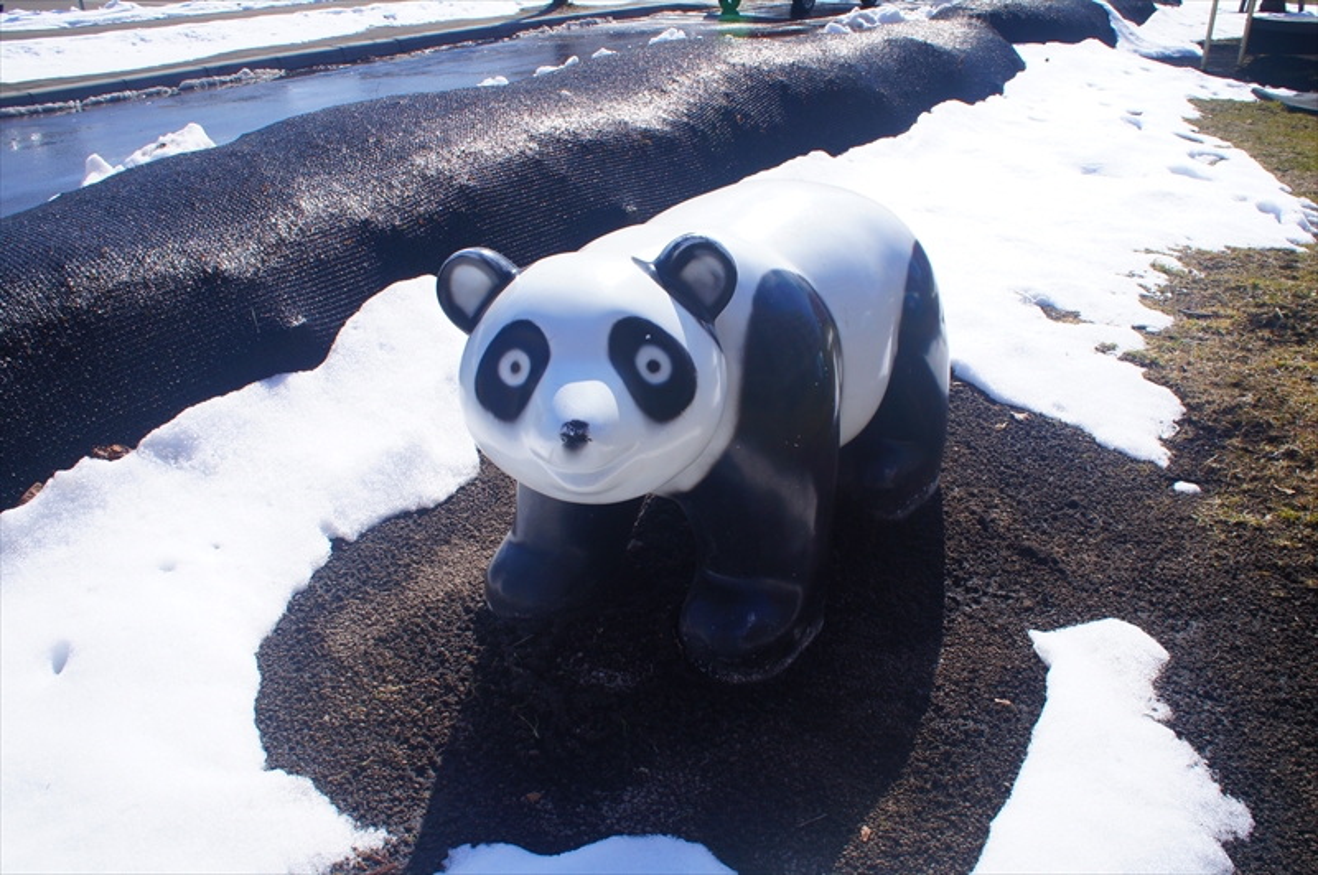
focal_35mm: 27
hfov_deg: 67.5
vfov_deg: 47.8
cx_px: 659
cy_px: 438
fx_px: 987
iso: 200
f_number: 13
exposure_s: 1/200
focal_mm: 18
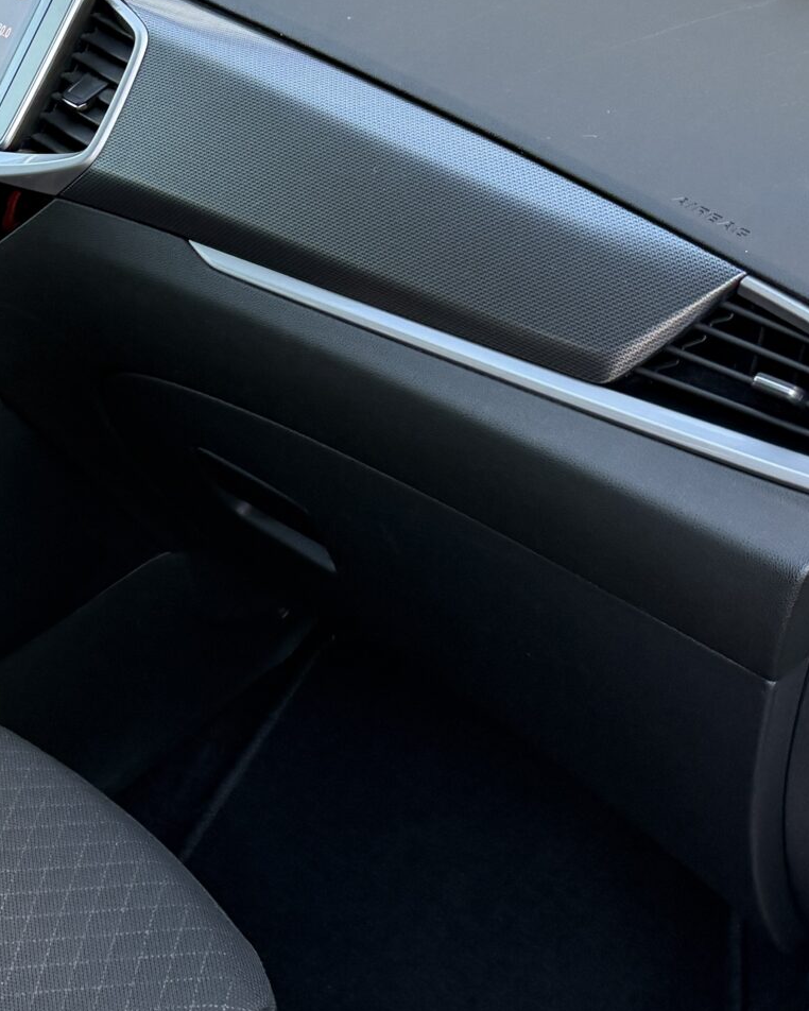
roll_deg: -1.3
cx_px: -224
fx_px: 1885
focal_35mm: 63
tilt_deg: -27.5
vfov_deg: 30.0
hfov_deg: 21.9
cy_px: 446
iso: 200
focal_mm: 6.76
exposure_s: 1/103
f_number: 1.78
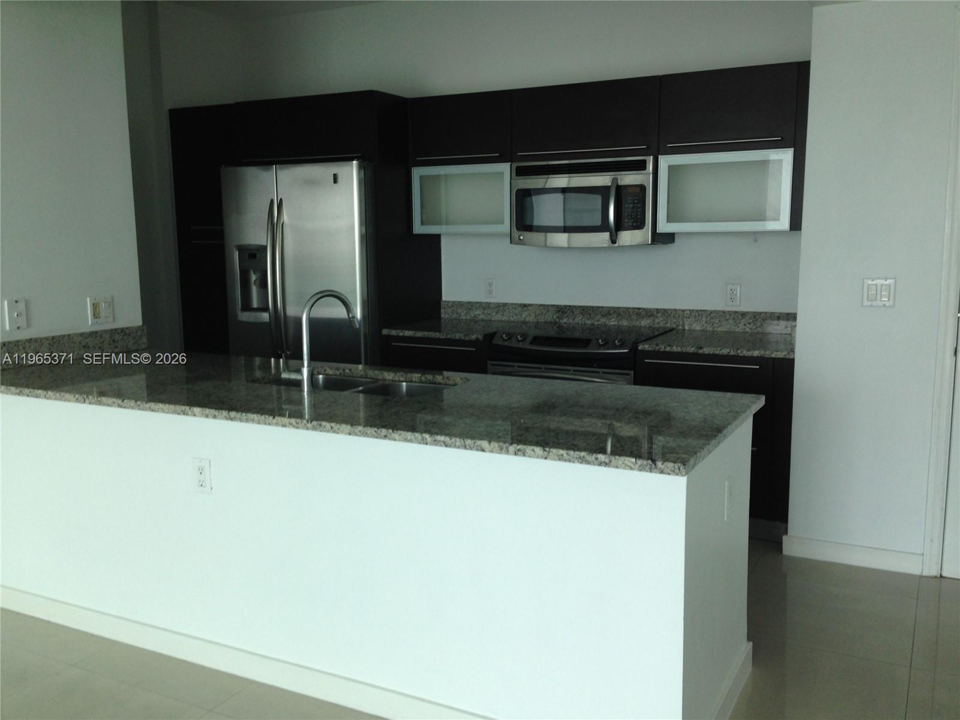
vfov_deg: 42.9
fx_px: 915
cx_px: 480
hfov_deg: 55.4
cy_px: 360
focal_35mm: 33
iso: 50
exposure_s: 1/30
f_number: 2.4
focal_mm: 4.12
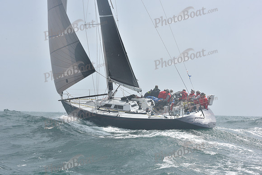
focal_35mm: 70
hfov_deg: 28.8
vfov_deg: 19.5
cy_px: 88
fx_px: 510
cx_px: 131
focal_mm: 70
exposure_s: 1/800
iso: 320
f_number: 11
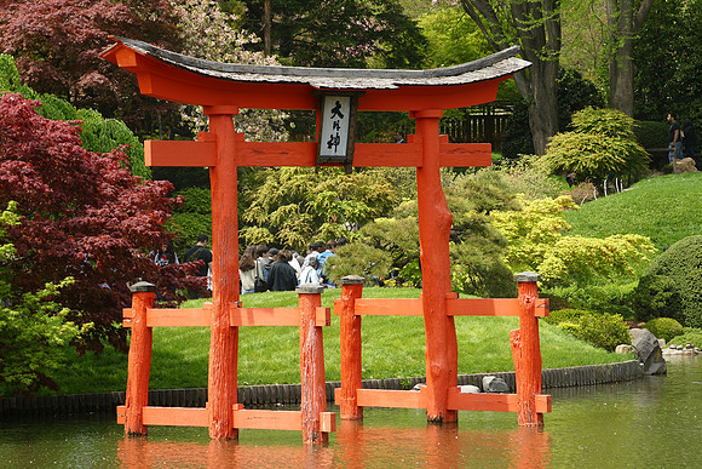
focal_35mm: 150
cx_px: 351
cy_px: 234
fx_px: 2926
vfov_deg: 9.2
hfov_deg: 13.7
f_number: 5.6
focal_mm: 100
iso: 200
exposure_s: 1/400
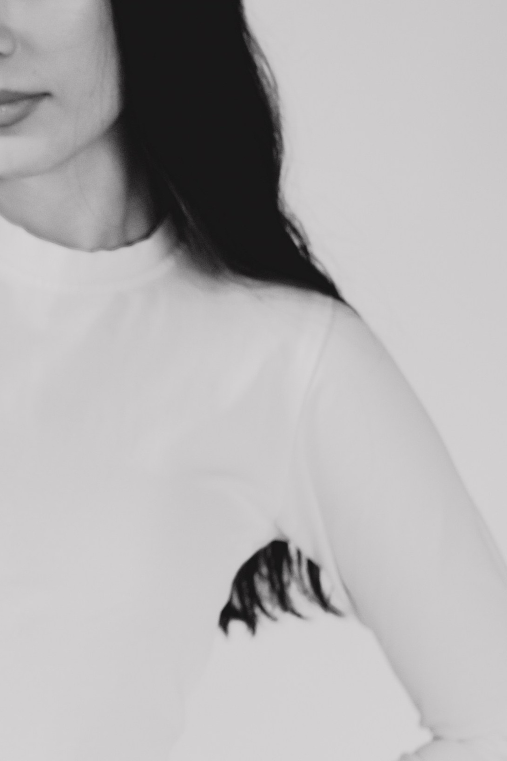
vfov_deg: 15.4
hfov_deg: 10.2
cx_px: 13
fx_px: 2809
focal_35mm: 133
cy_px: 418
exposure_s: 1/180
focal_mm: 35
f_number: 2.8
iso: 500
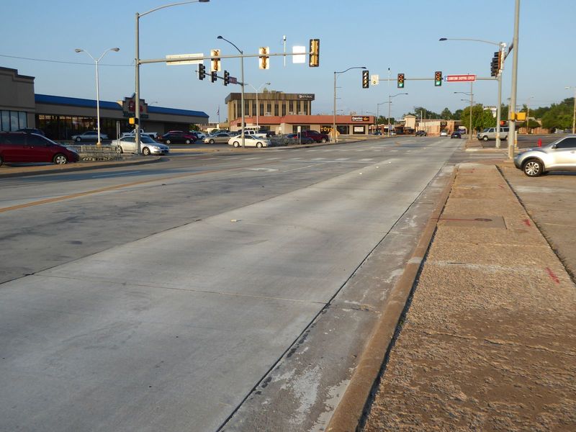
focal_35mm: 36
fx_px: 599
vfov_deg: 39.7
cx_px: 288
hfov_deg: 51.4
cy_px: 216
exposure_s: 1/400
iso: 80
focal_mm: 6.3
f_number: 3.7
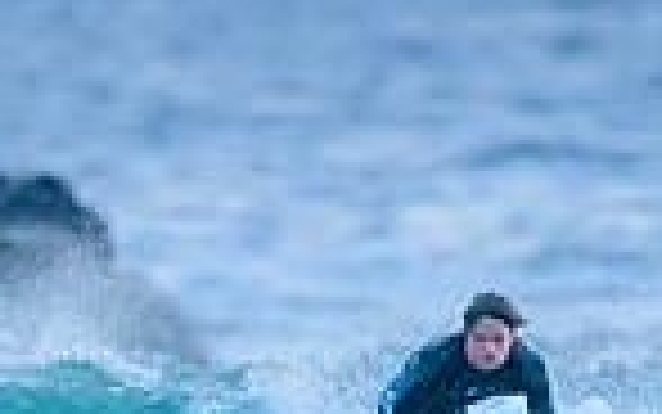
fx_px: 59253
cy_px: 646
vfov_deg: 0.4
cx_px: 621
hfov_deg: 0.6
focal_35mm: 3283
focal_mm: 800
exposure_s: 1/2500
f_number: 6.3
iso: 5600
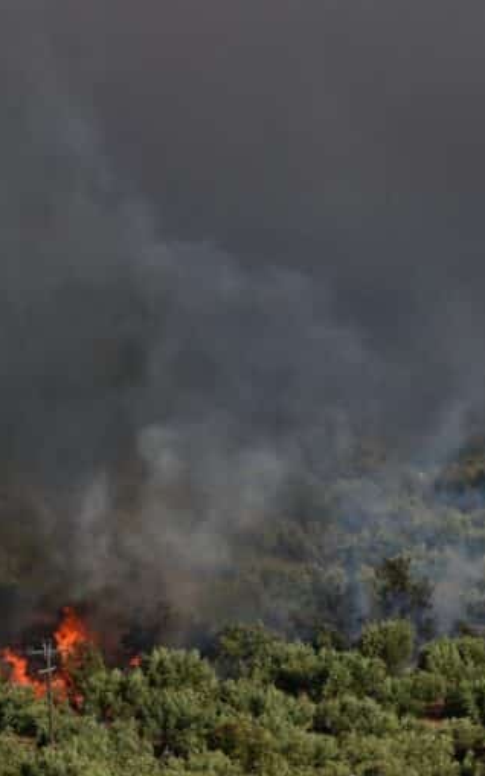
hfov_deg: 2.8
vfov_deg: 4.6
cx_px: 288
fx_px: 9752
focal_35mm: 461
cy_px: 387
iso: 1000
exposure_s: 1/1600
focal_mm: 200
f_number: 14
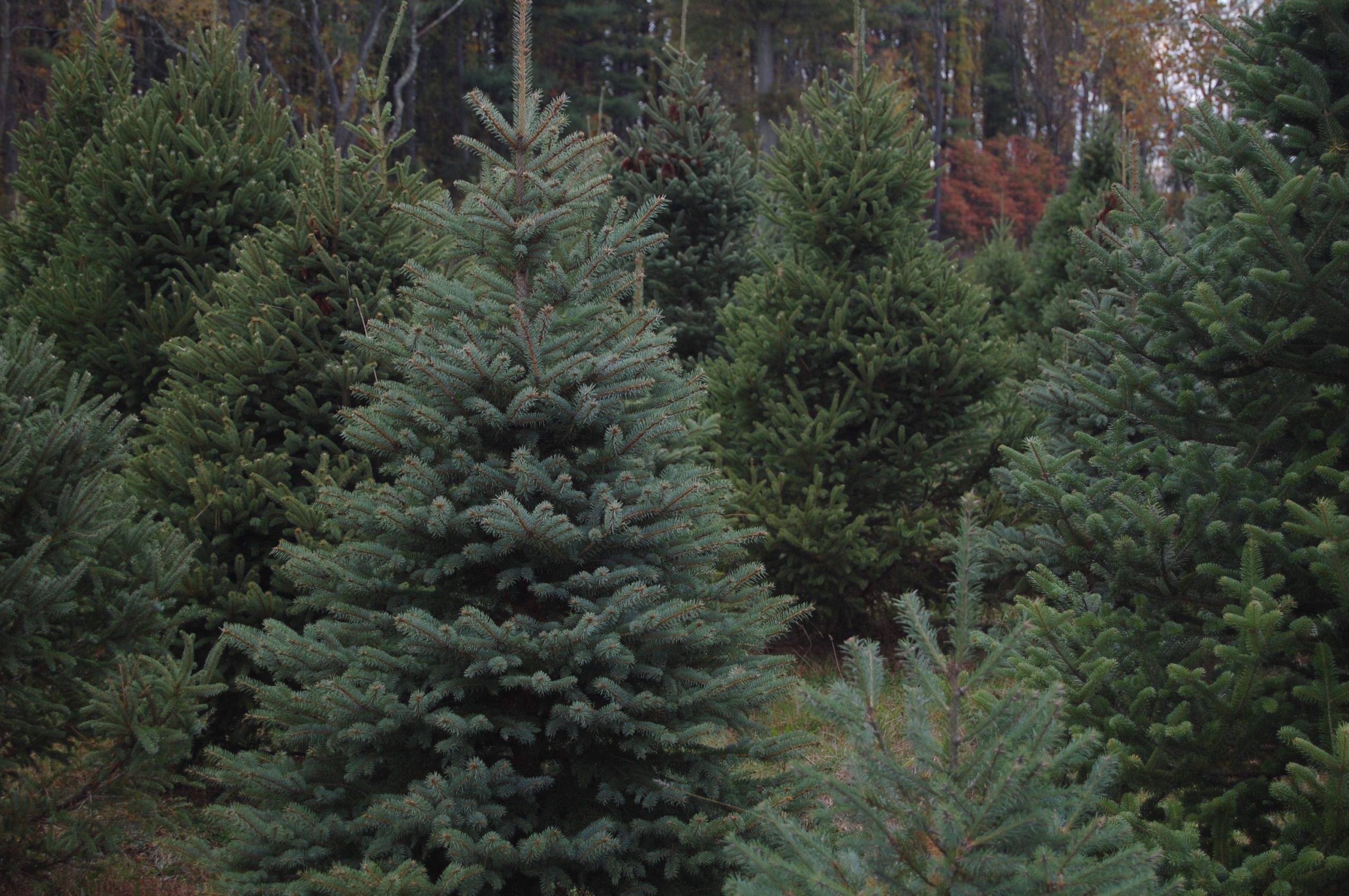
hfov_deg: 24.6
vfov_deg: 16.5
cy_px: 448
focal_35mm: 82
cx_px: 674
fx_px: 3089
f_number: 5.6
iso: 200
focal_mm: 55
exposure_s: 1/100
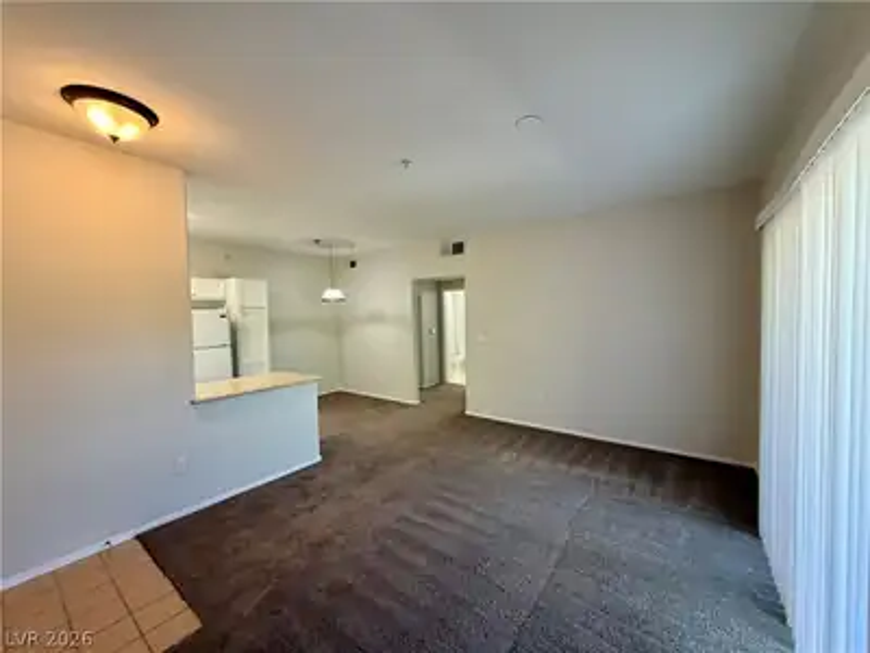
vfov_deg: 85.7
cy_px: 326
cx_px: 435
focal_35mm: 14
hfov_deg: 102.1
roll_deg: +1.5
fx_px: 352
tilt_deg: -2.3
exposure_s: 1/120
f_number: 2.2
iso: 320
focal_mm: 2.22
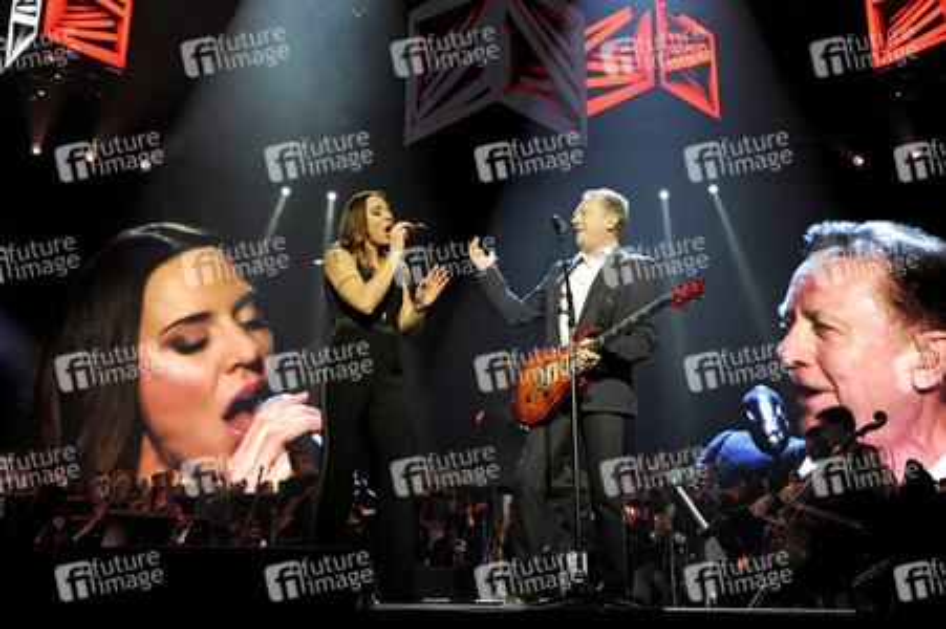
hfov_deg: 48.5
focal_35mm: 40
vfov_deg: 33.4
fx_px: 1050
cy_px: 314
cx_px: 473
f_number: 7.1
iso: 1600
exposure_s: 1/160
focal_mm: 40
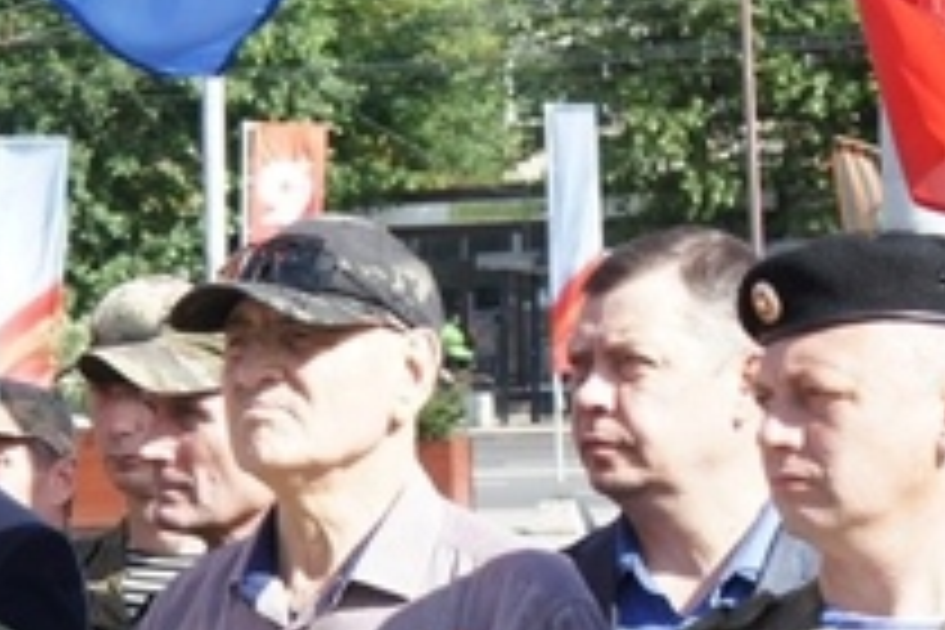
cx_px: -76
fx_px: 4777
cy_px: 886
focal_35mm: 182
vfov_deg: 7.4
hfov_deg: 11.2
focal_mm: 34
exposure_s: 1/160
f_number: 7.1
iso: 200
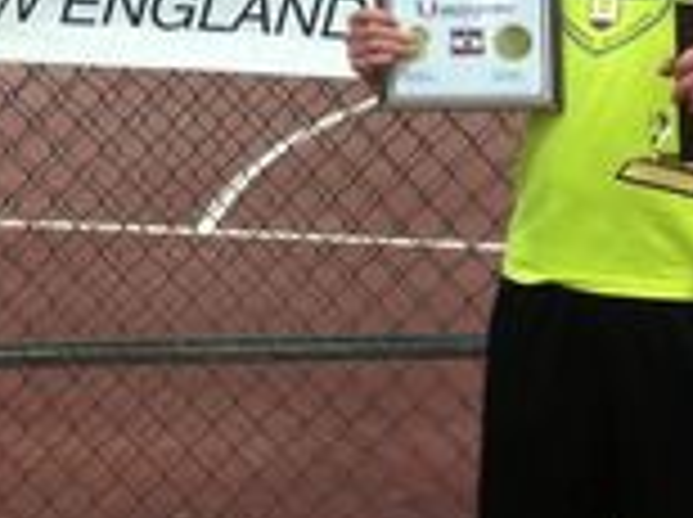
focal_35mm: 91
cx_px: 58
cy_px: 0
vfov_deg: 15.9
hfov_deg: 21.1
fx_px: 1819
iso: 125
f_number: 2.8
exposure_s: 1/15
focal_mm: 3.85
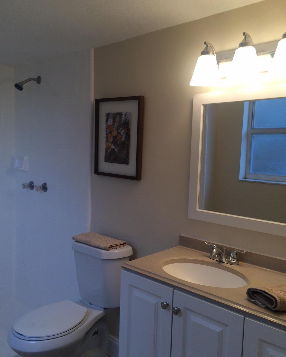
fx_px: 328
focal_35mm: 31
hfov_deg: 47.1
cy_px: 188
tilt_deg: -9.2
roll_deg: -1.8
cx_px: 140
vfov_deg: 57.1
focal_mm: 4.15
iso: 40
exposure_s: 1/120
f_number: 2.2
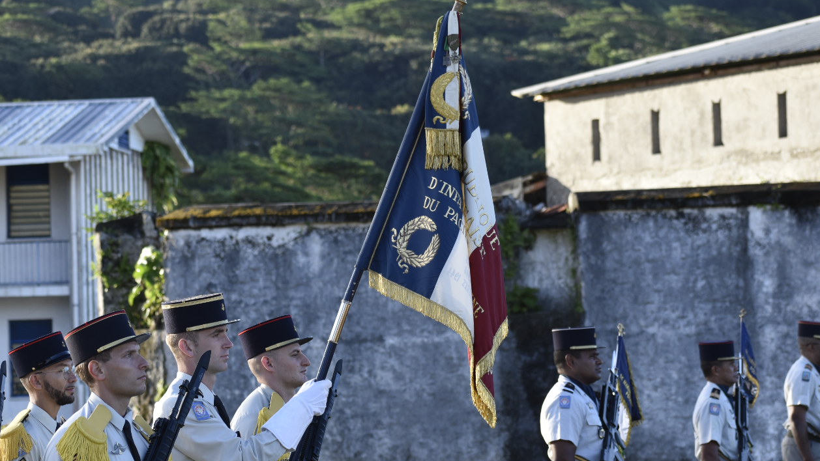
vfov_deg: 7.0
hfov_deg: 12.4
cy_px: 301
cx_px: 372
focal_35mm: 174
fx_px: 3784
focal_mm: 86
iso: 200
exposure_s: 1/250
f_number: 5.6
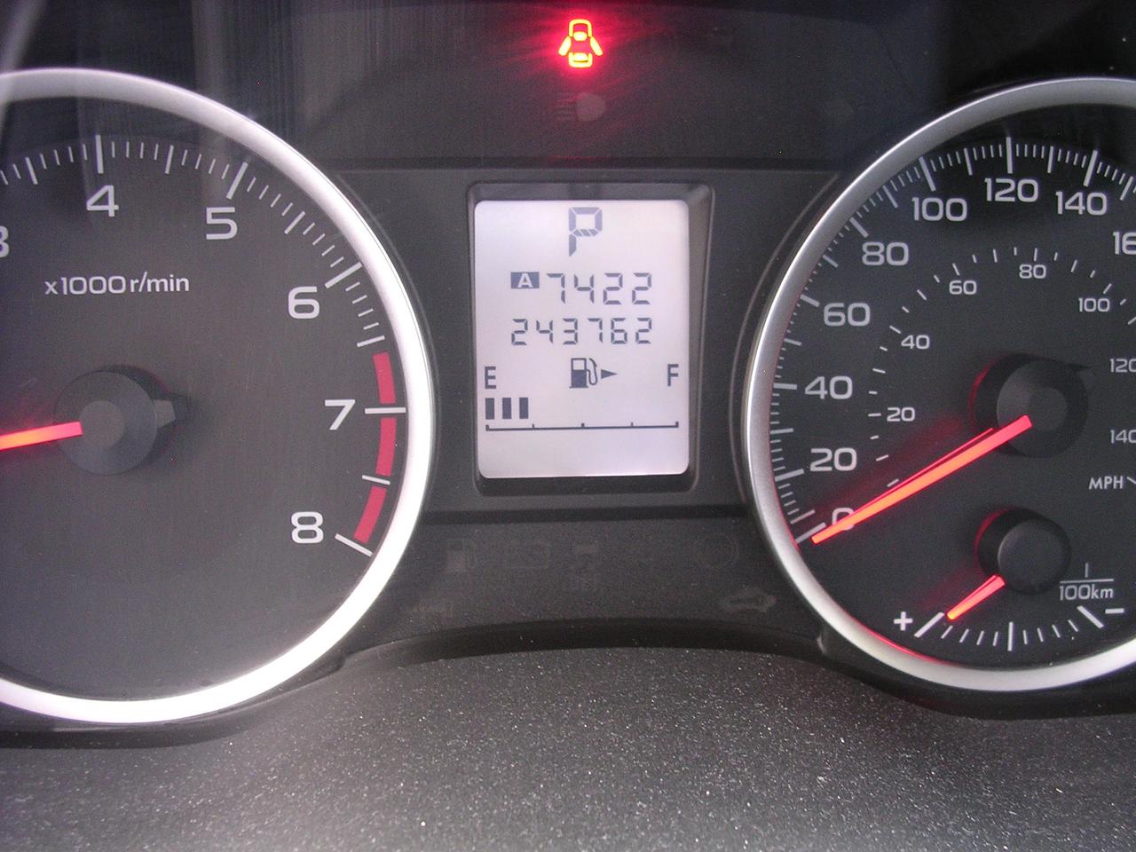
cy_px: 426
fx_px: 1247
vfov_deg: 37.7
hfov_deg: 49.0
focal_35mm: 38
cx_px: 568
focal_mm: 5.8
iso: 202
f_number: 2.8
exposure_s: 1/3.5
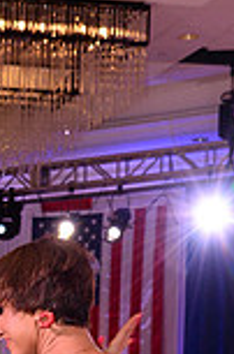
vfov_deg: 11.6
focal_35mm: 167
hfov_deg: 8.0
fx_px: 1639
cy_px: 599
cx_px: -129
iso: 2500
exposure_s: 1/250
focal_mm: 44
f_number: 6.3
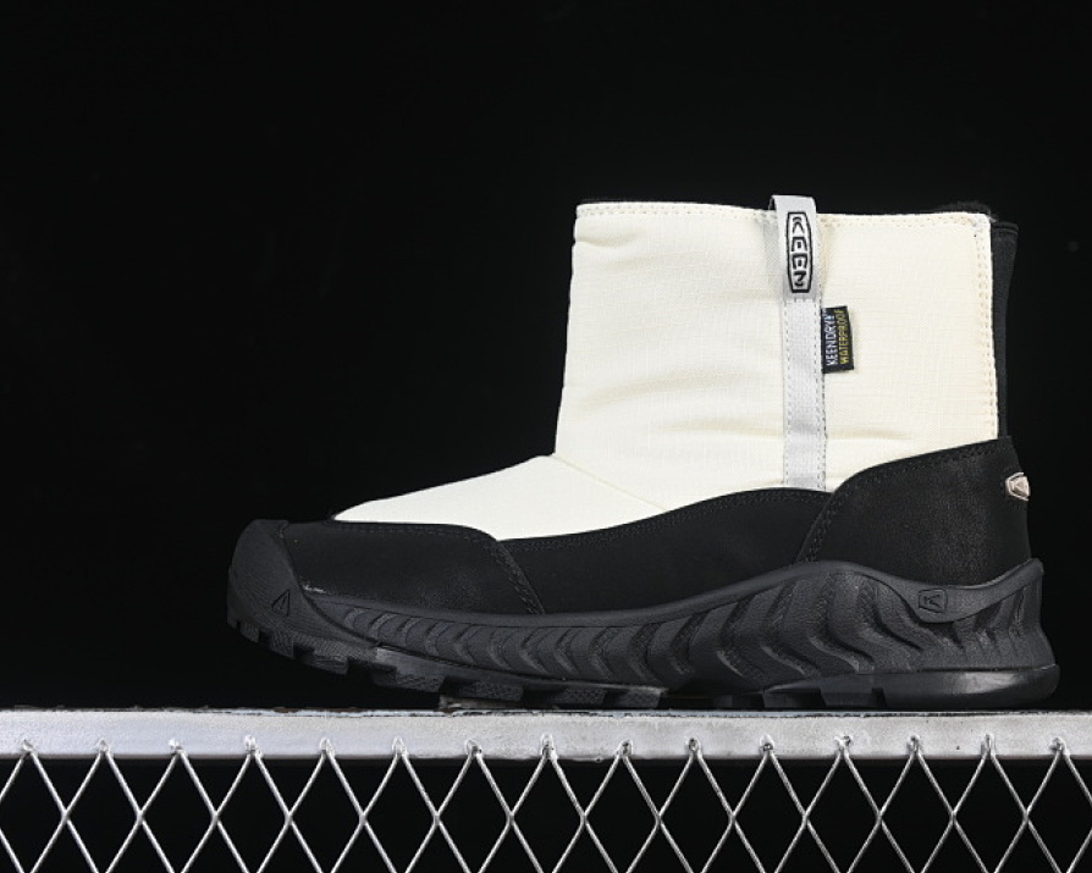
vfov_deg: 18.1
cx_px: 651
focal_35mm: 85
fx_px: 2747
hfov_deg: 22.5
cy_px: 437
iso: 160
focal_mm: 50
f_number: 7.1
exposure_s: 1/80
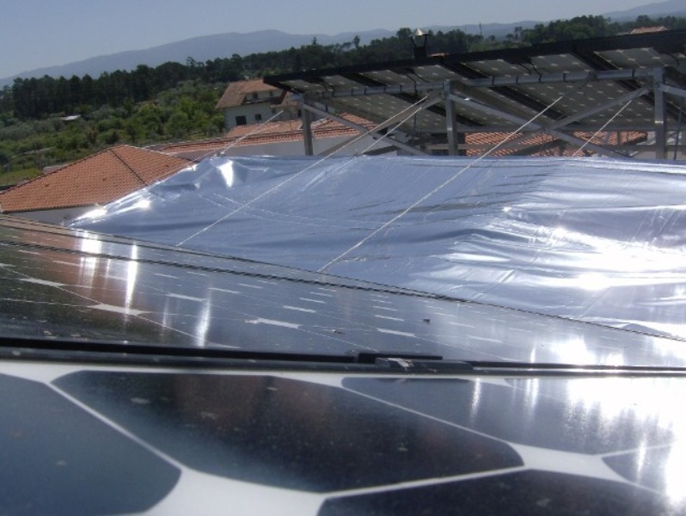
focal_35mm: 36
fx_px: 714
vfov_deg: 39.7
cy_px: 258
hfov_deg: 51.3
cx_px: 343
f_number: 4.7
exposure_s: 1/2000
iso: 100
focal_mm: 6
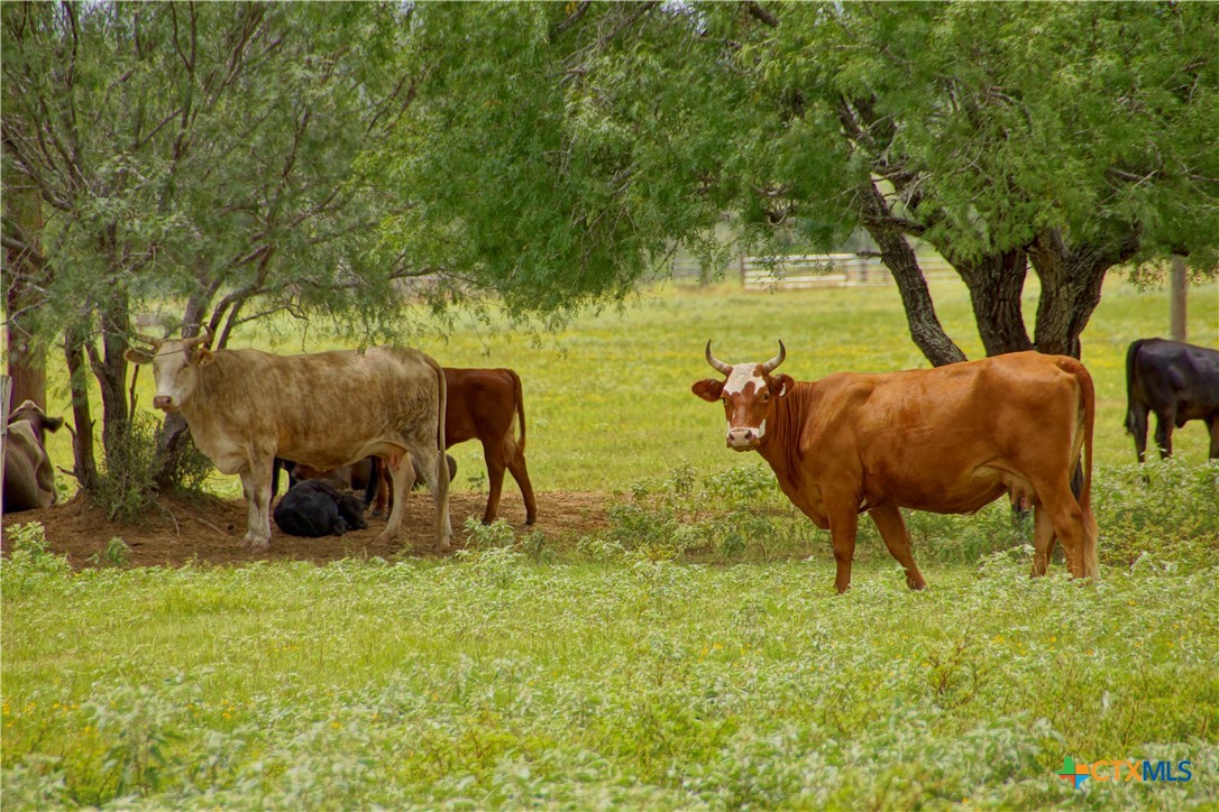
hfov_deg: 5.5
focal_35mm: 375
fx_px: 12697
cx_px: 610
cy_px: 406
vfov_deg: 3.7
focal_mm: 250
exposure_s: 1/400
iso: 160
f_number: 8
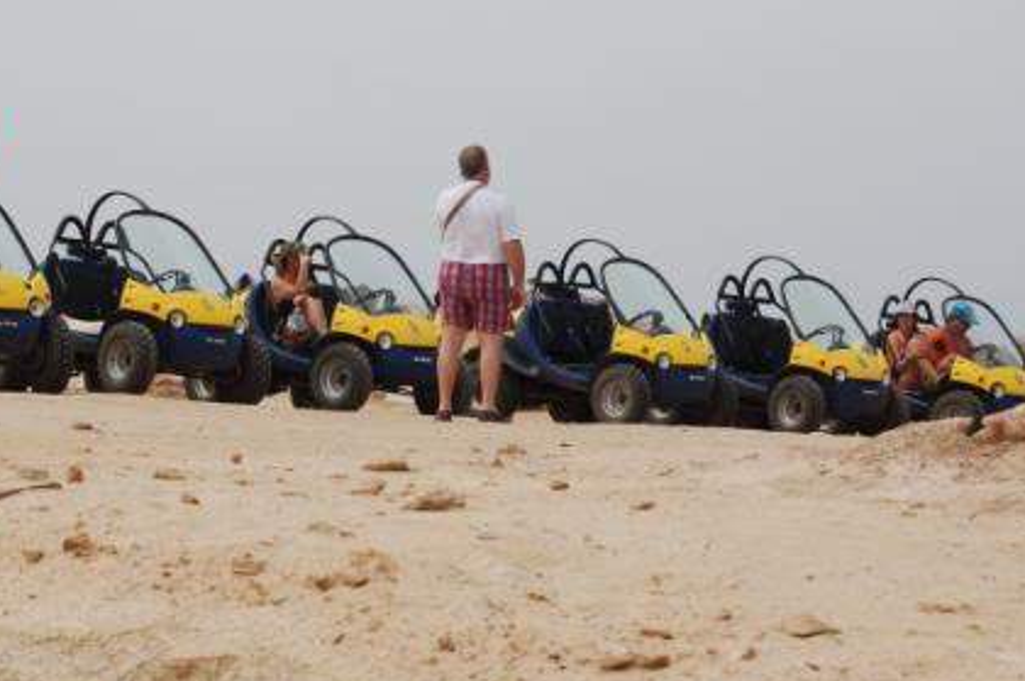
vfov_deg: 10.9
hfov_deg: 16.3
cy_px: 314
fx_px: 3577
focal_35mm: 126
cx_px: 410
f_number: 10
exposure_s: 1/400
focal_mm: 55
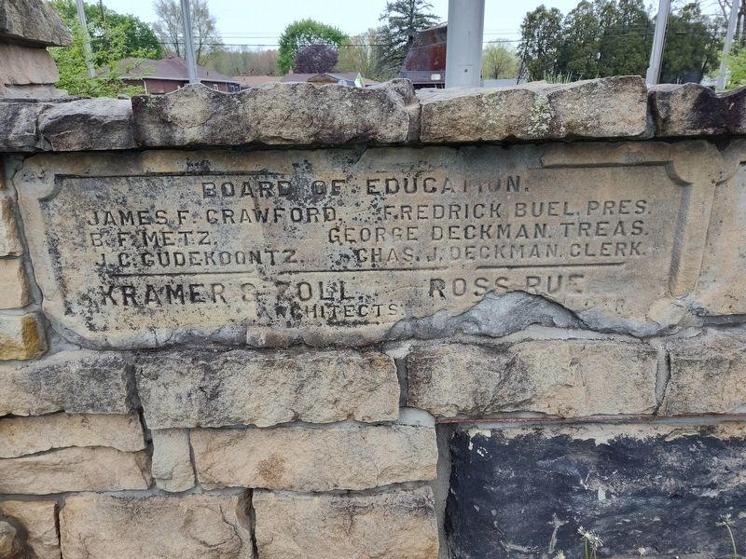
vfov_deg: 58.9
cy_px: 280
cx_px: 373
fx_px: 496
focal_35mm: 23
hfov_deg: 73.9
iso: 134
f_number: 1.8
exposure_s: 1/120
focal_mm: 5.56
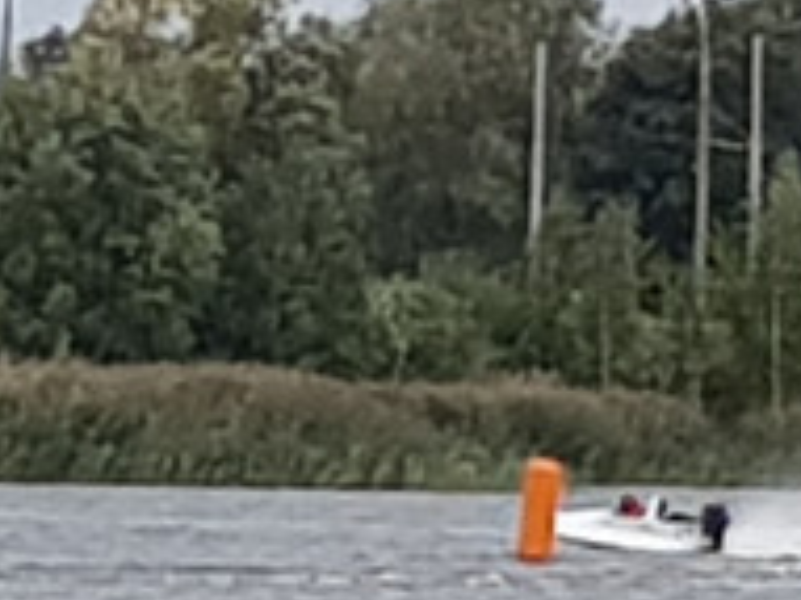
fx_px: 2012
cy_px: 256
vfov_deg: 16.9
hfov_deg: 22.5
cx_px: 495
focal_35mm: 87
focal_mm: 4.2
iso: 40
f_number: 1.7
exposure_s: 1/1220
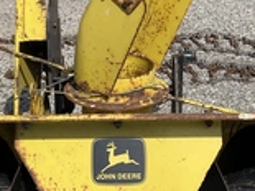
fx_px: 552
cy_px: 97
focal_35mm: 75
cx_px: 128
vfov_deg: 19.6
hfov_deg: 26.0
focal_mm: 3
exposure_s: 1/2227
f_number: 1.8
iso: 25
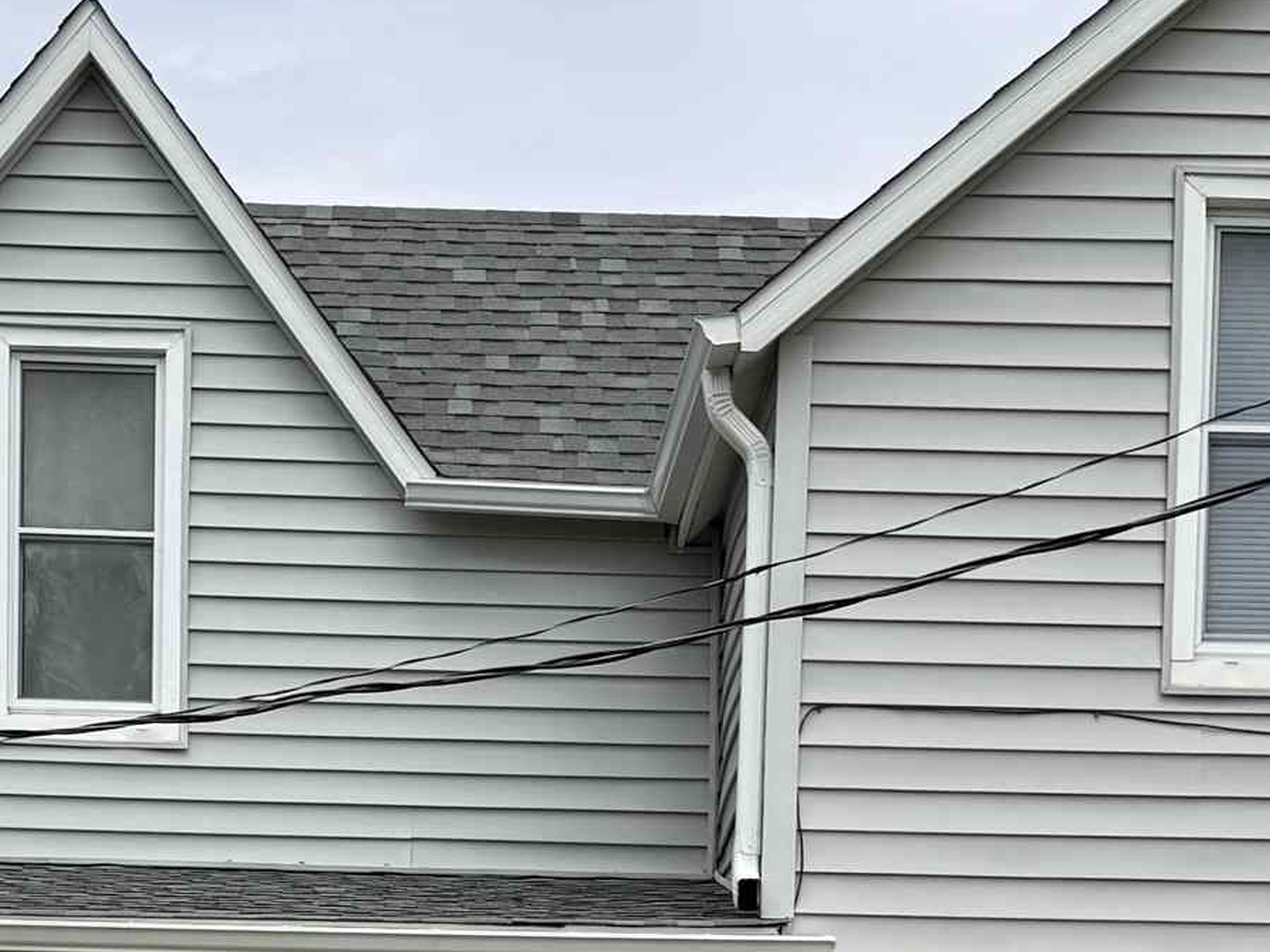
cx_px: 520
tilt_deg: +0.9
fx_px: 3008
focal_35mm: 82
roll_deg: -0.9
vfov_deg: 16.8
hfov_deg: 23.8
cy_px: 1280
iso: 80
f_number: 1.78
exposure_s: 1/4673
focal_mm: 6.76
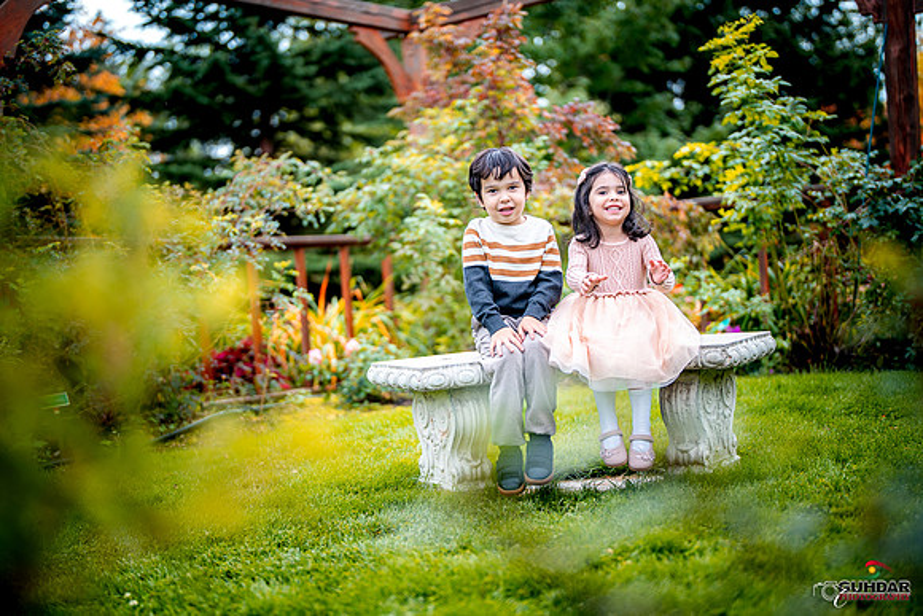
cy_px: 308
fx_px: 1282
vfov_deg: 27.0
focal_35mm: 50
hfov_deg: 39.6
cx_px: 462
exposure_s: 1/800
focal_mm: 50
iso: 100
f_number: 1.2
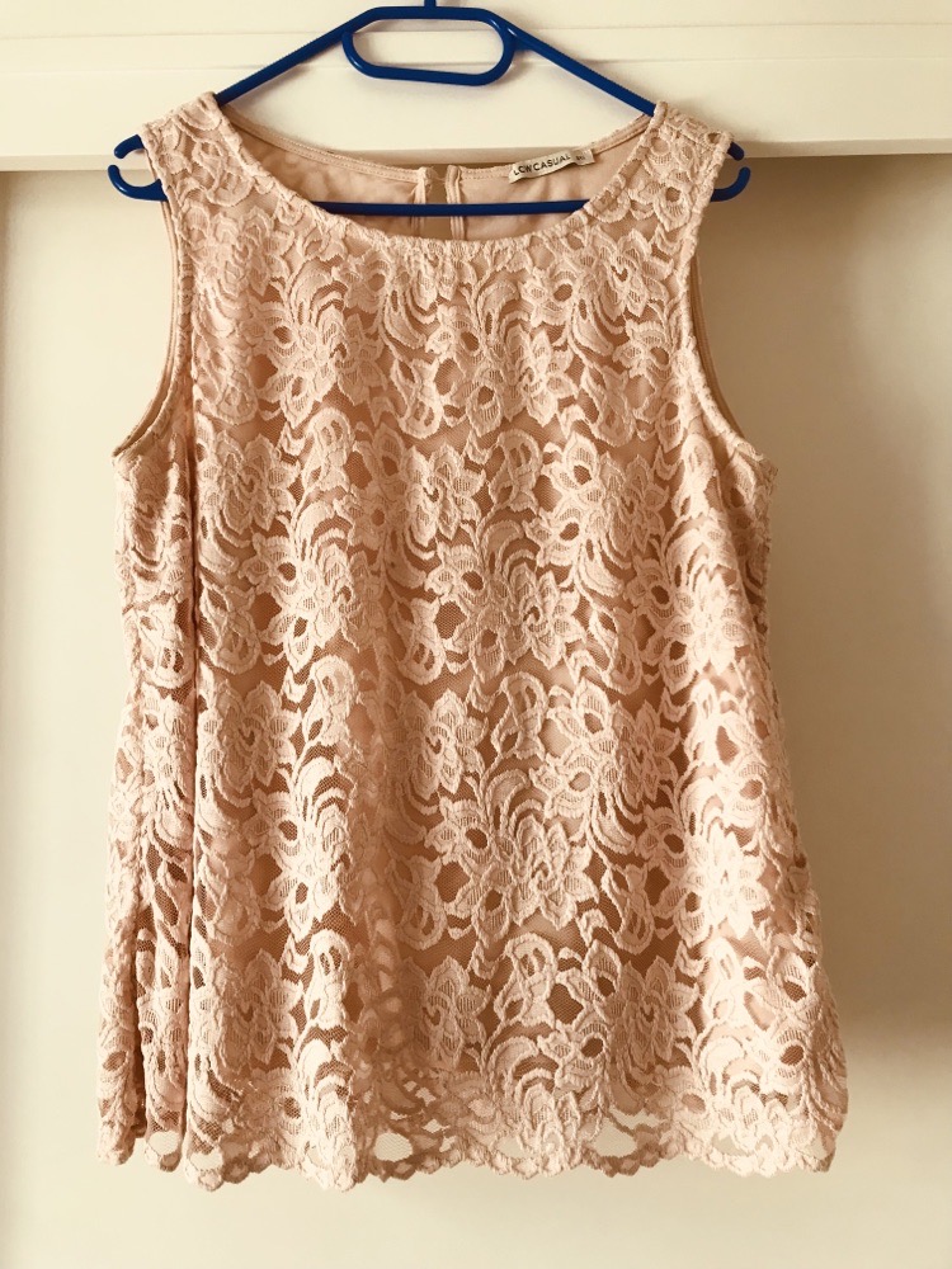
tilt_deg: +8.1
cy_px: 634
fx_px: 1027
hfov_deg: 49.7
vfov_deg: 63.4
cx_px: 476
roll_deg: +1.2
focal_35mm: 28
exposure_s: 1/33
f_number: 1.8
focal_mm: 3.99
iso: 25
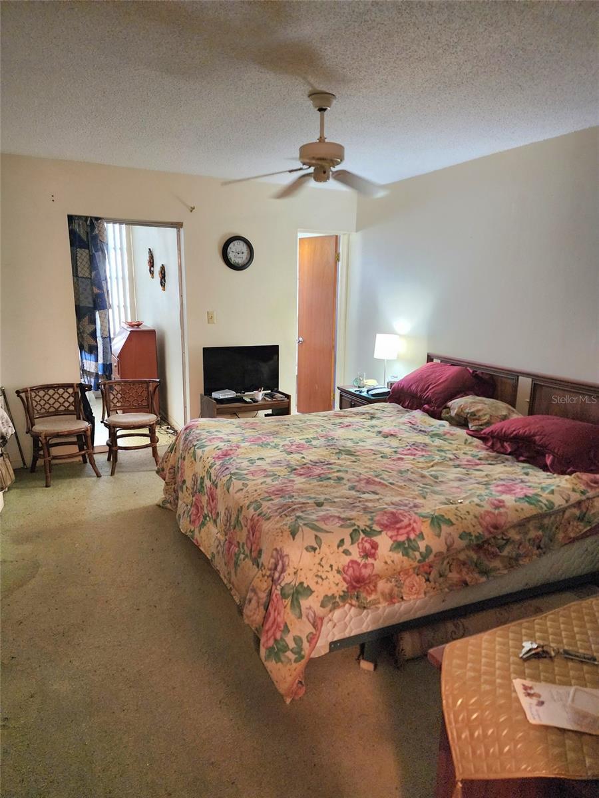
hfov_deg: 58.9
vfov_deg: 73.9
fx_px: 531
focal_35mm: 23
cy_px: 399
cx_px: 300
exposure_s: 1/40
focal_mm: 6.4
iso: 500
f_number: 1.8
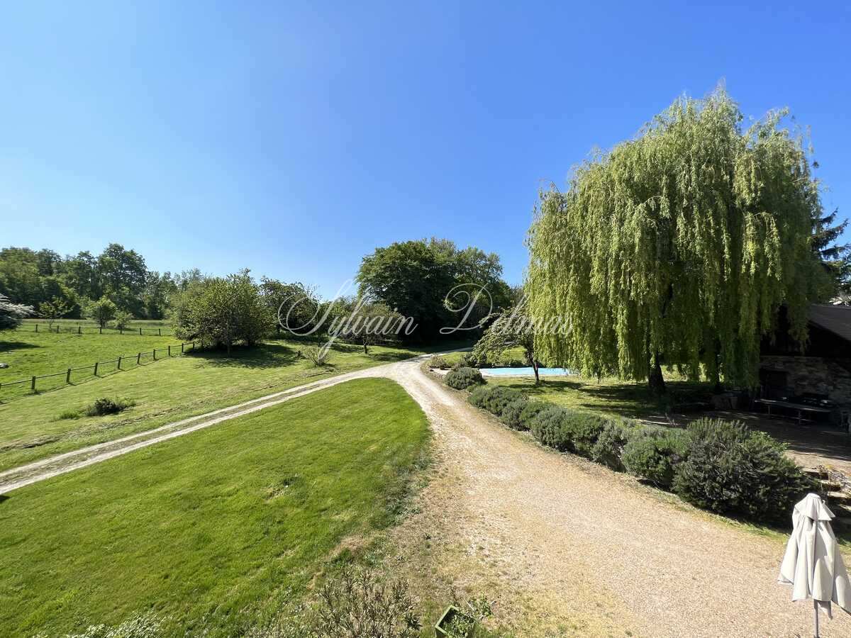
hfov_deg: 106.2
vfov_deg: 89.9
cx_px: 426
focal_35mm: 13
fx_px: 320
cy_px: 319
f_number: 1.8
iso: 32
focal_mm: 1.57
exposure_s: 1/1429
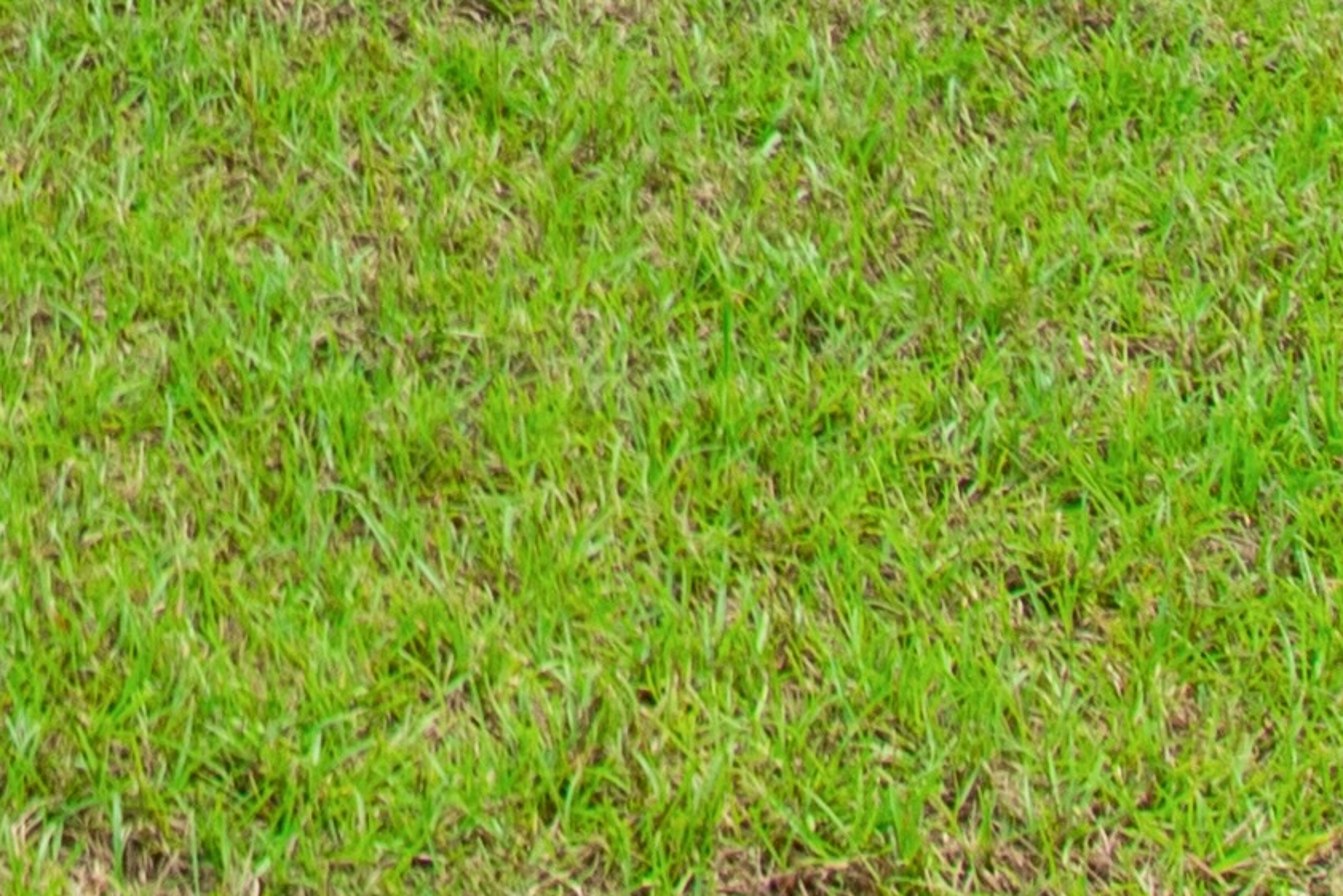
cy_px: -1457
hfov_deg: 13.9
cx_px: -666
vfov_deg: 8.7
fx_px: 5186
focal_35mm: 139
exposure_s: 1/160
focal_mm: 14
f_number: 6.3
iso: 100
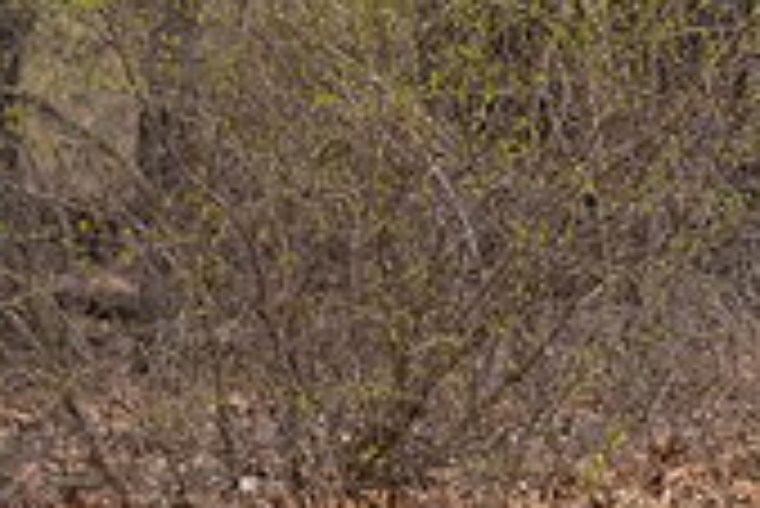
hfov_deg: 4.0
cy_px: 187
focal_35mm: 515
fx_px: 10881
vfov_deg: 2.7
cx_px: 1169
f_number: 5
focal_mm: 150
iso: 2000
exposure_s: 1/1600
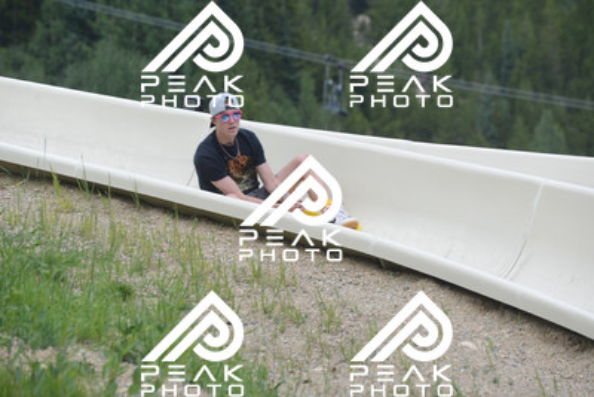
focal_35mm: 195
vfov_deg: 7.0
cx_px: 297
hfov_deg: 10.5
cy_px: 198
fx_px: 3218
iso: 500
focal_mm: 195
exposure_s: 1/640
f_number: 6.3
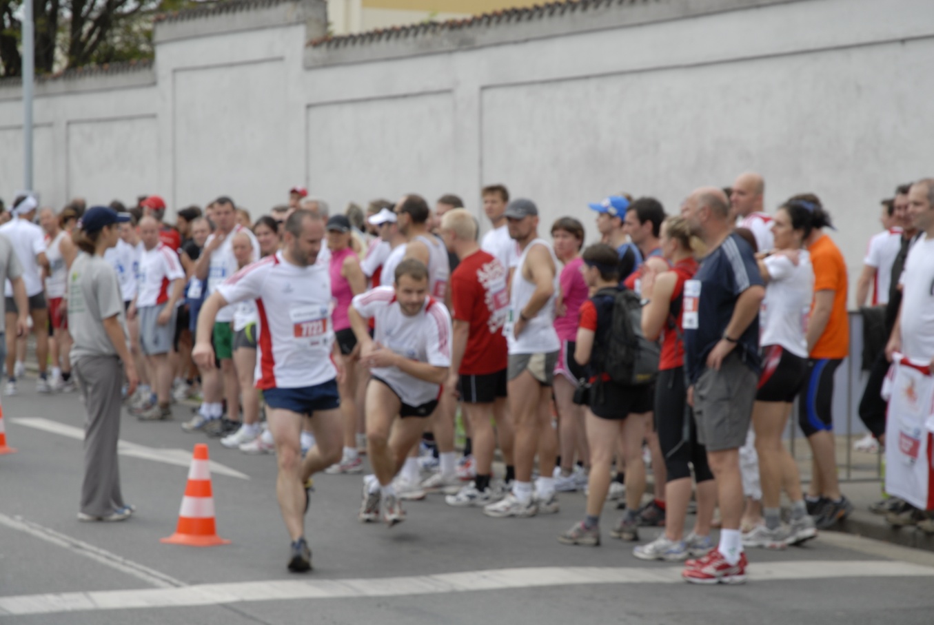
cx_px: 467
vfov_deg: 13.1
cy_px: 312
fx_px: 2727
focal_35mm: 105
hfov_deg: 19.4
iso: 125
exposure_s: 1/200
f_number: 7.1
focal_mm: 70
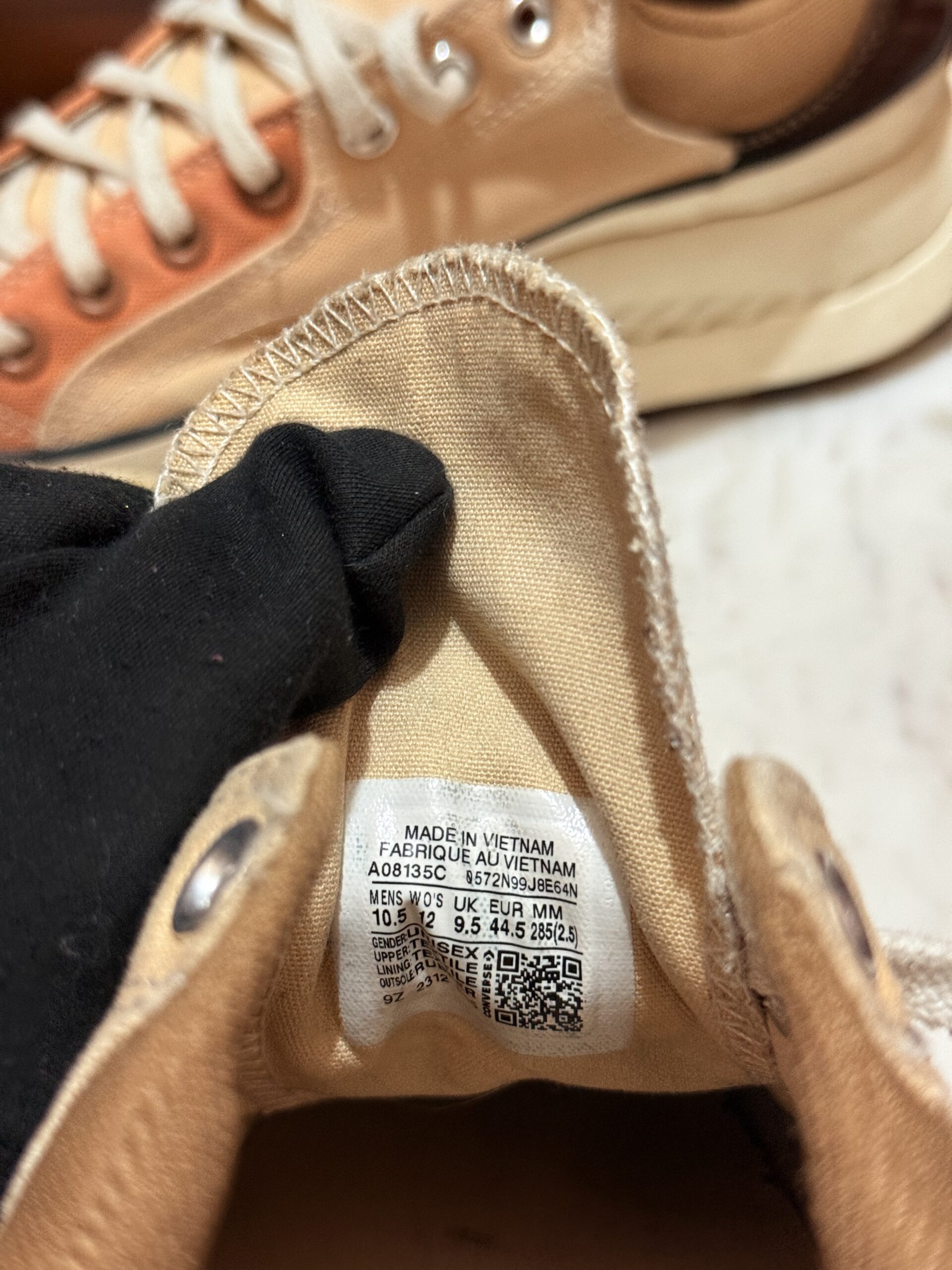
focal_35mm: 48
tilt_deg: -47.8
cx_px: 476
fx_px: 1760
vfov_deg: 39.7
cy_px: 635
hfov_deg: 30.3
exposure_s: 1/33
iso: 250
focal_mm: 6.76
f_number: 1.78
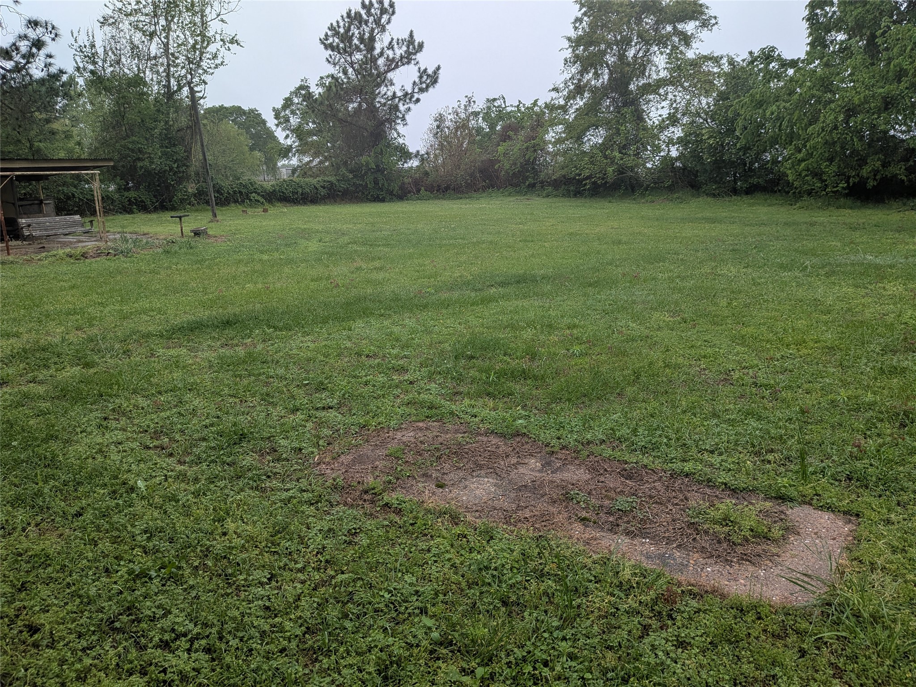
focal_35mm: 24
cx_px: 458
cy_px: 344
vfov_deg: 56.8
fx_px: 635
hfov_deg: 71.6
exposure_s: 1/60
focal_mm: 4.53
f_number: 1.7
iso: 32
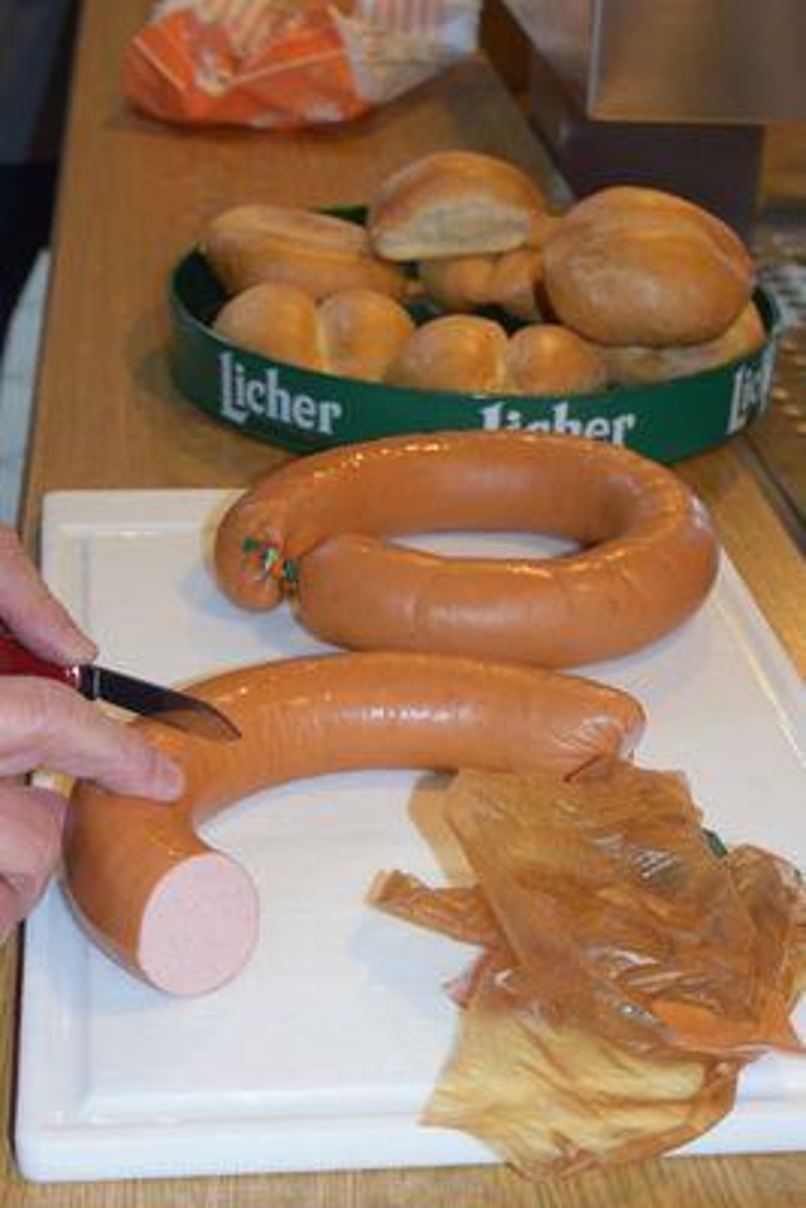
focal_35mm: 36
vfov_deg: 53.1
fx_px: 1208
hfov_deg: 36.9
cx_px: 403
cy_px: 604
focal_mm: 24
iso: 400
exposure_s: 1/30
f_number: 3.8
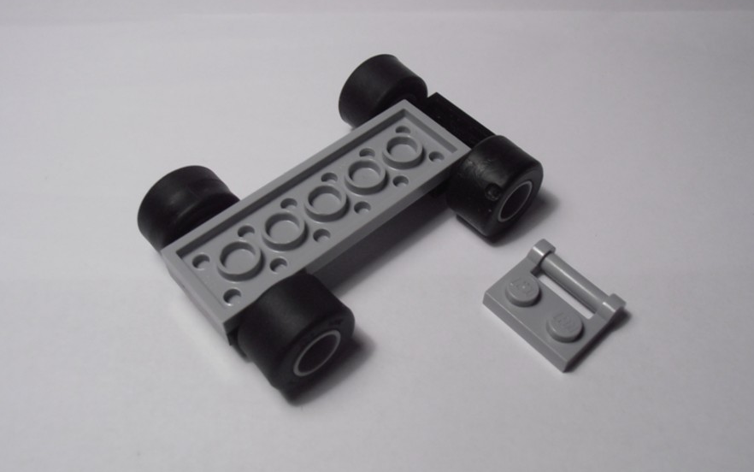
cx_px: 384
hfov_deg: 49.3
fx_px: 822
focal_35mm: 40
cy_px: 195
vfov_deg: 32.0
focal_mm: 6.61
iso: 80
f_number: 3.9
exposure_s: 1/60
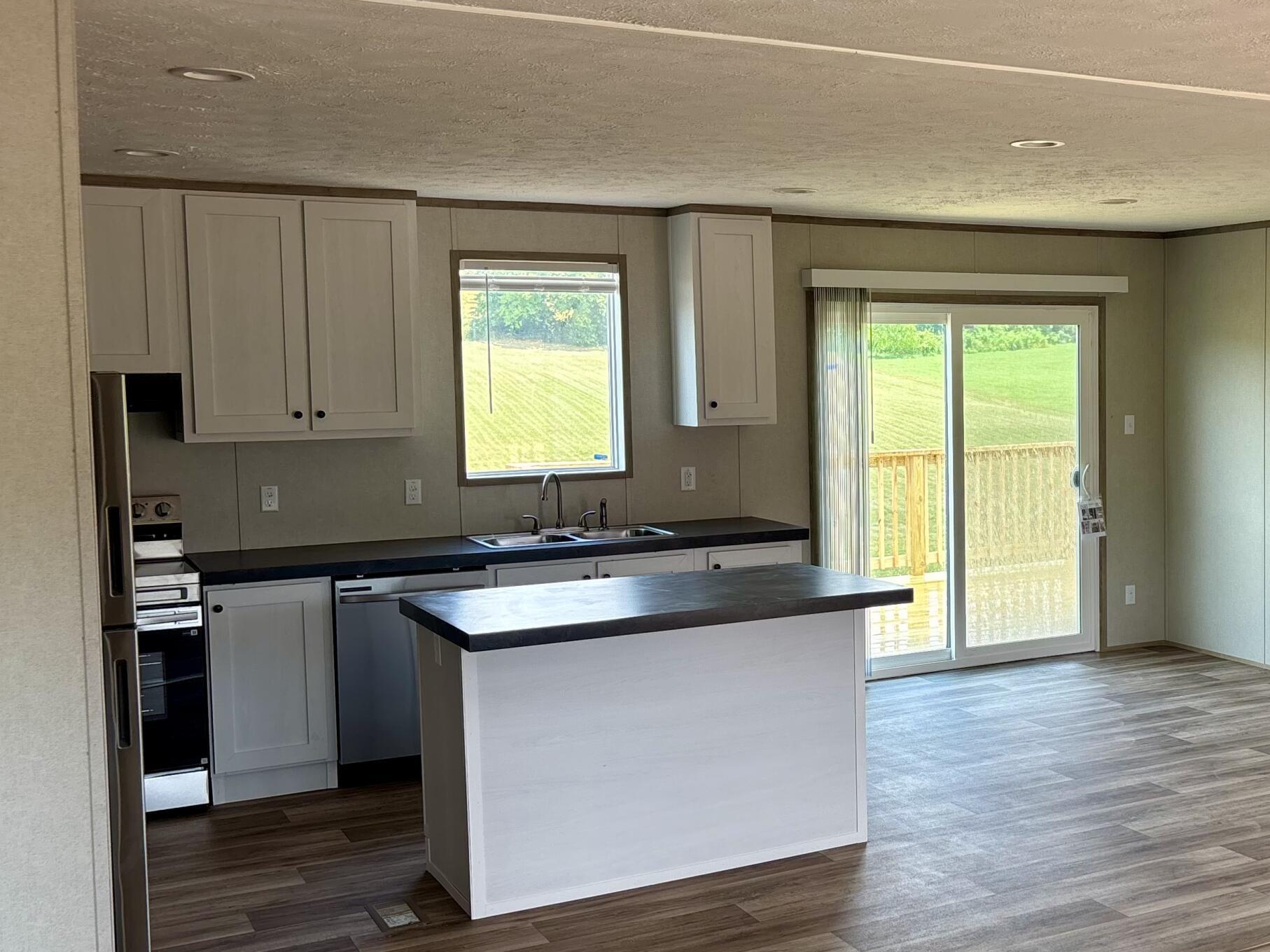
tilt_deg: -3.7
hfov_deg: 42.1
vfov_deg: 33.6
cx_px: 994
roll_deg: +0.1
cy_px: 476
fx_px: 1577
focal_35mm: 43
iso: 64
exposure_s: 1/155
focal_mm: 5.96
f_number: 1.6
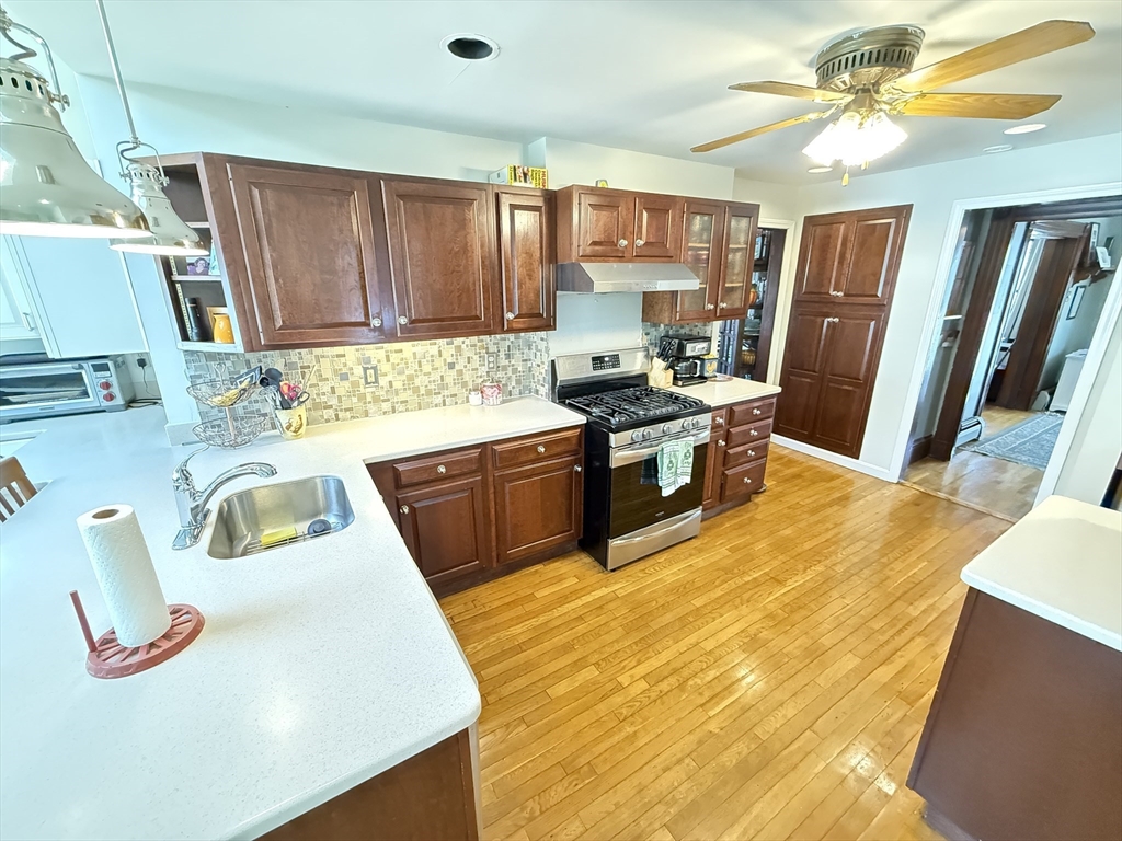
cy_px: 420
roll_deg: +0.1
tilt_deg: -17.5
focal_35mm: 14
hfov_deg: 102.1
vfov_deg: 85.7
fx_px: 454
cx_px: 561
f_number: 2.2
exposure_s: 1/40
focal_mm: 2.22
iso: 1250
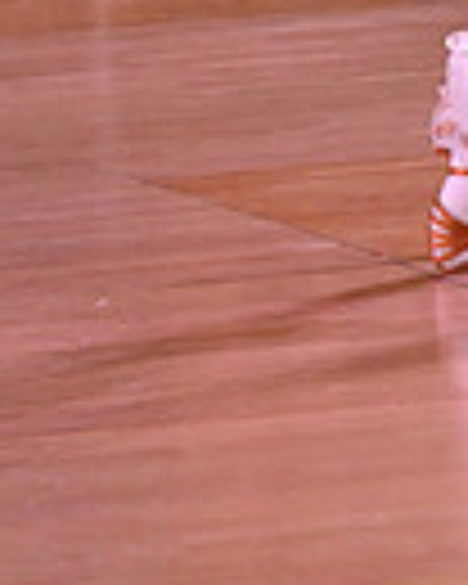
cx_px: 245
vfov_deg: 3.8
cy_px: -346
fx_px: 8726
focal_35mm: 504
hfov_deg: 3.1
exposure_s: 1/320
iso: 3200
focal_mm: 120
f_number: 6.3
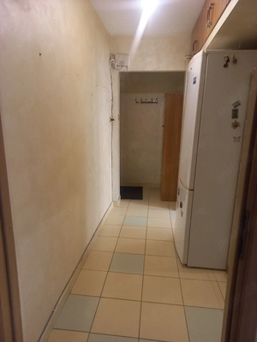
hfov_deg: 54.9
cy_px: 171
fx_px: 247
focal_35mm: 25
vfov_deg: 69.4
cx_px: 128
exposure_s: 1/50
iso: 200
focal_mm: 4.6
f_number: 1.8
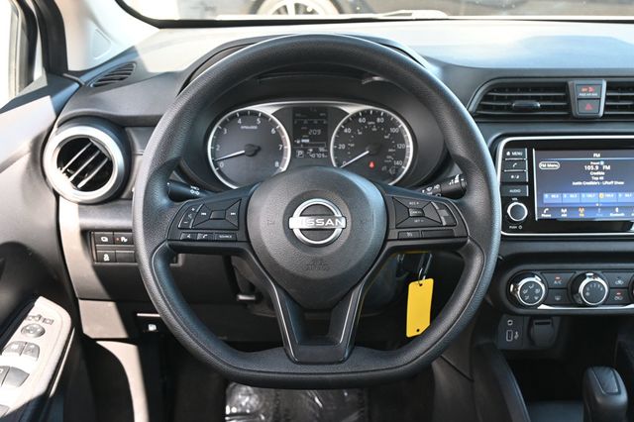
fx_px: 700
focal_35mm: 40
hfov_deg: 48.7
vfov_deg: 33.6
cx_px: 317
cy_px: 211
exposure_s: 1/125
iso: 1100
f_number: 4.5
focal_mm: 26.5
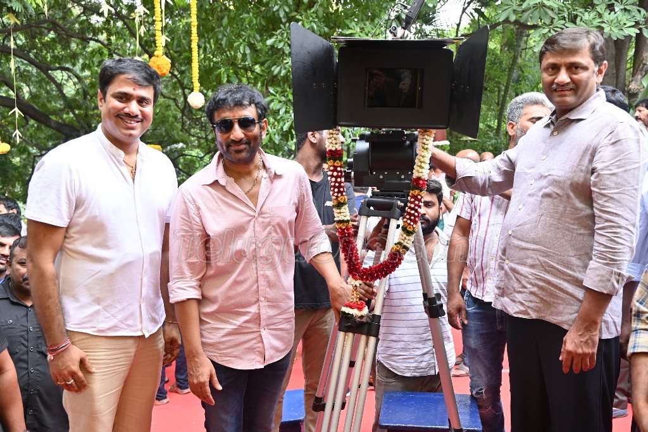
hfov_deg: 48.5
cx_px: 324
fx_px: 720
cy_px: 216
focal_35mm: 40
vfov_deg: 33.4
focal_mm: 40
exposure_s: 1/125
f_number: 5
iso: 800
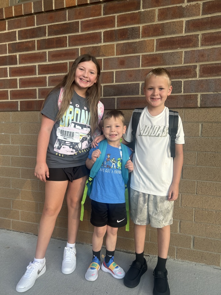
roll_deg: -1.8
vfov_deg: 67.3
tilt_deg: -4.3
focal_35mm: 26
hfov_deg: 53.1
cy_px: 148
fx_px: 221
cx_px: 110
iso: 32
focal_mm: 5.7
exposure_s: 1/134
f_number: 1.5
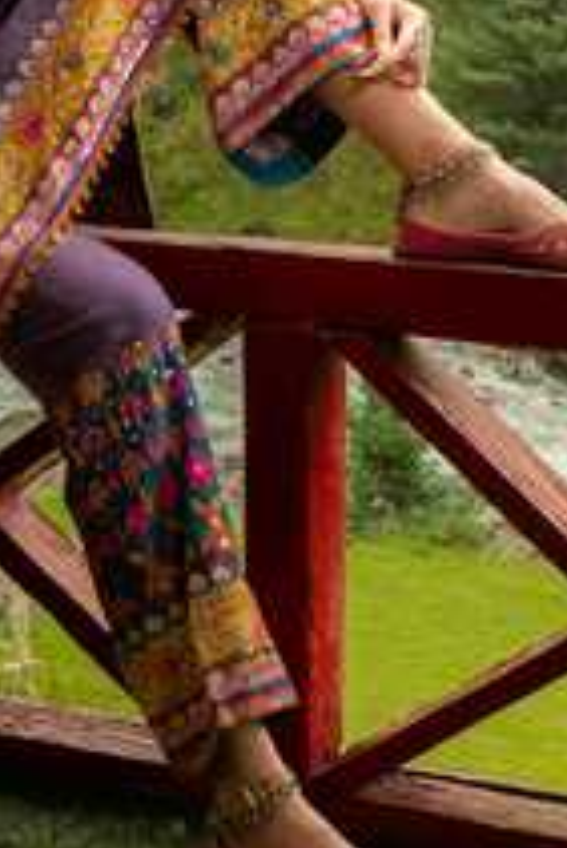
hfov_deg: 15.5
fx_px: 2052
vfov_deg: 22.4
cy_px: -18
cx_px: 52
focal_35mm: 87
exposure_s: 1/100
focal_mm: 23
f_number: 4.5
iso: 640
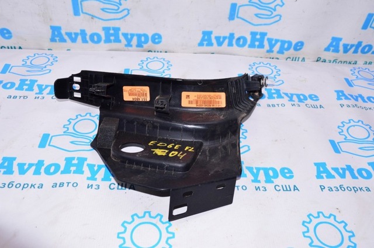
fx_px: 342
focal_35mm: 33
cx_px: 187
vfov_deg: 39.9
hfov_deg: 57.3
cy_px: 124
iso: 1600
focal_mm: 22
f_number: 8
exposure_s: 1/200
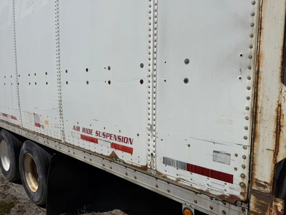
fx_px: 198
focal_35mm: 24
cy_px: 108
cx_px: 143
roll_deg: -1.4
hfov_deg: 71.6
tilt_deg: +3.3
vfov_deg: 56.8
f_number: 1.78
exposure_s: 1/17544
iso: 80
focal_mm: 6.76
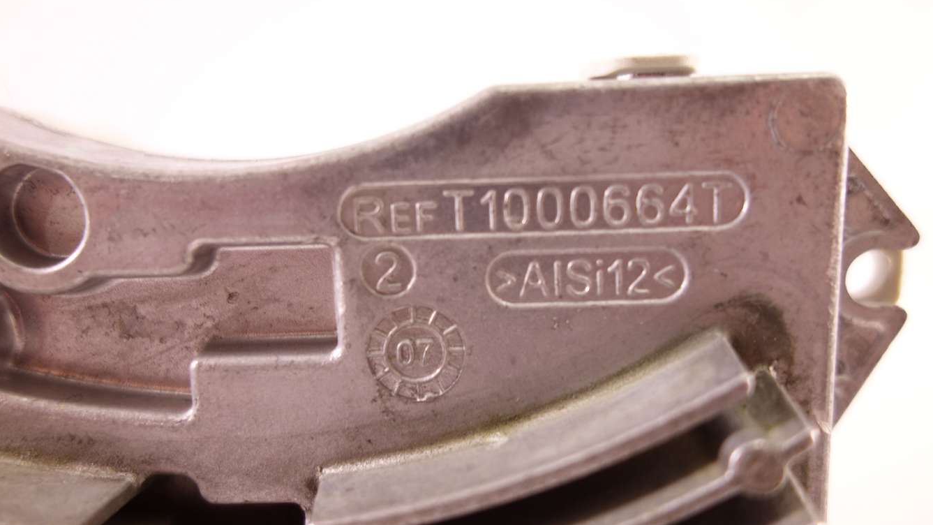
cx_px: 464
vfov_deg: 38.9
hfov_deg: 64.3
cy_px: 258
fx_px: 742
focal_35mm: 30
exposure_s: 1/30
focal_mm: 10.4
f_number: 2.5
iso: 200
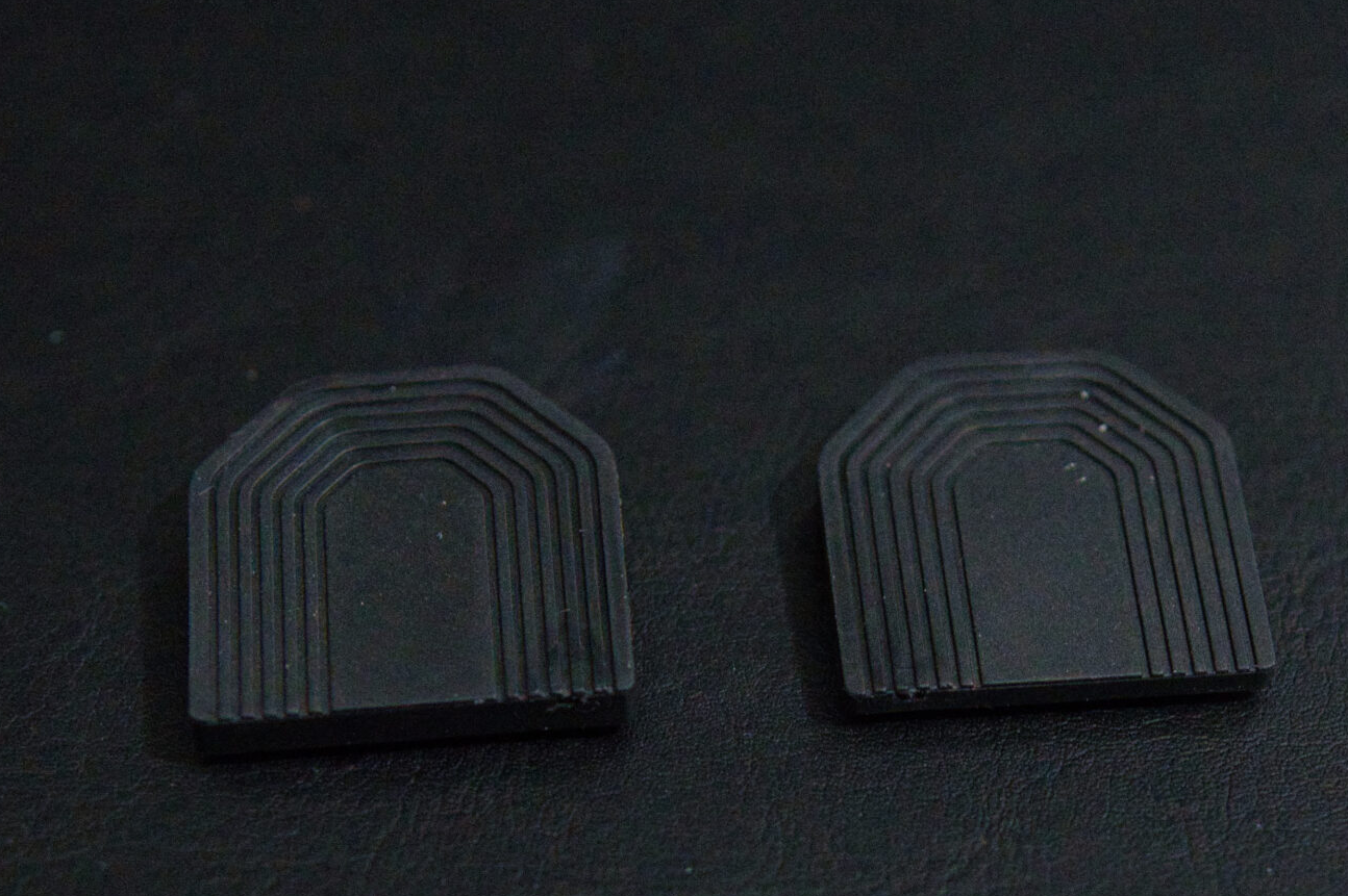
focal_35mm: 89
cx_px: 995
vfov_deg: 15.2
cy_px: 748
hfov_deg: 22.7
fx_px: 3330
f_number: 2.8
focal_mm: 30
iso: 6400
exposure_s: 1/160
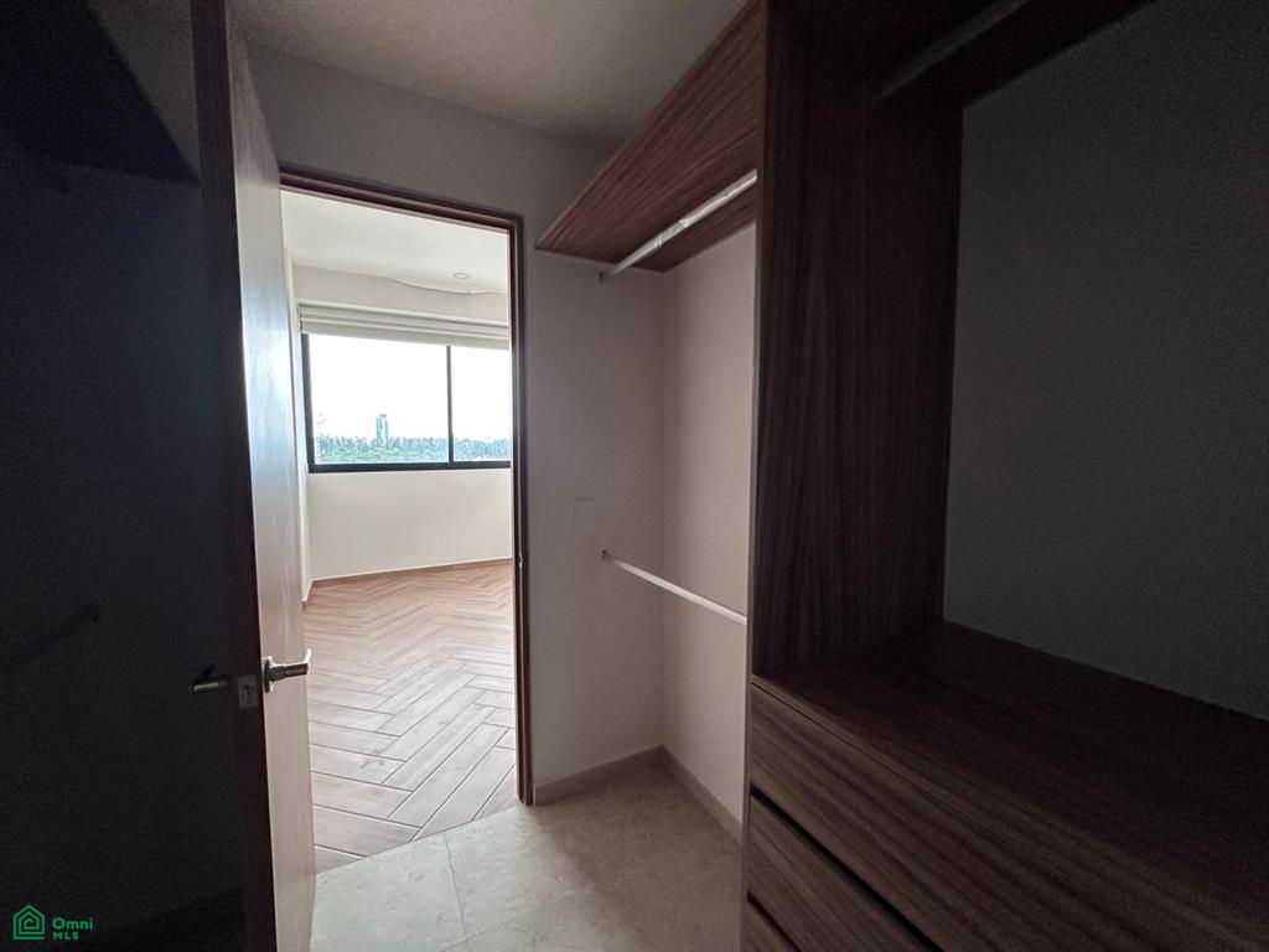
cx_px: 634
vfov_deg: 85.7
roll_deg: -0.3
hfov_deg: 102.1
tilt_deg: -3.0
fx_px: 513
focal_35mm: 14
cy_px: 476
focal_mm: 2.22
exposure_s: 1/72
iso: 320
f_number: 2.2
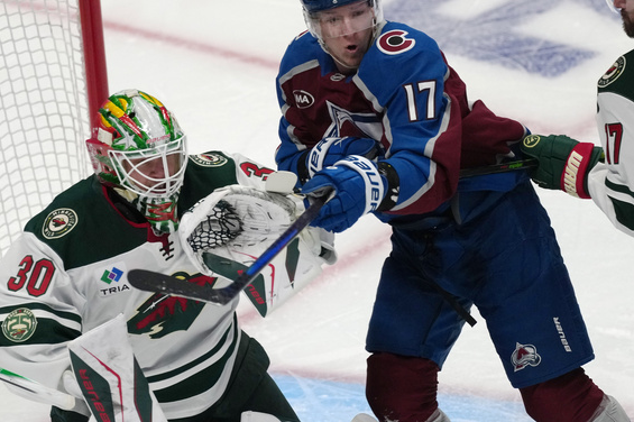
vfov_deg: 1.3
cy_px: 266
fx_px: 19131
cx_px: 321
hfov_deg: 1.9
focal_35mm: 1087
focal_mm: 600
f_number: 4
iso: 2500
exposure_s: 1/2000
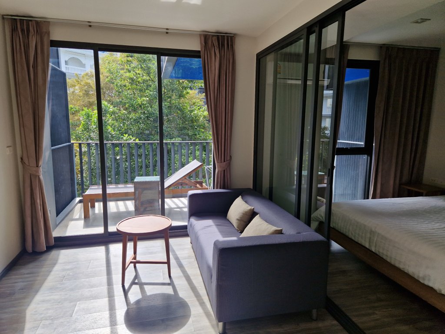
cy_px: 167
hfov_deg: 73.9
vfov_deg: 58.9
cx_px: 222
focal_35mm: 23
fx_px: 296
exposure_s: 1/309
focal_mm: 5.4
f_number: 1.8
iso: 50
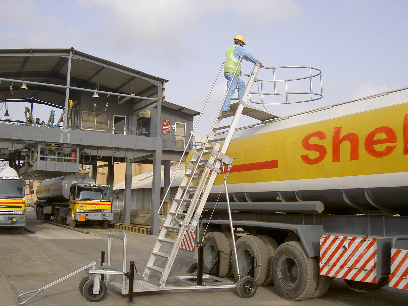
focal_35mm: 39
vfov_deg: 36.8
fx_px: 460
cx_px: 204
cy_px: 153
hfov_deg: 47.9
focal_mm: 8
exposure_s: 1/588
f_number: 4.7
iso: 100
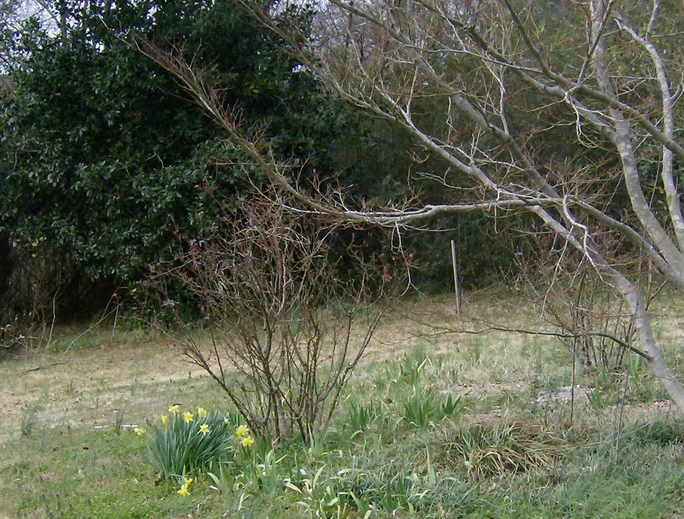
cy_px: 337
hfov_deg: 26.5
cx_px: 431
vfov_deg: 20.3
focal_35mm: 73
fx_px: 1449
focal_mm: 6
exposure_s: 1/322
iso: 100
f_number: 4.7
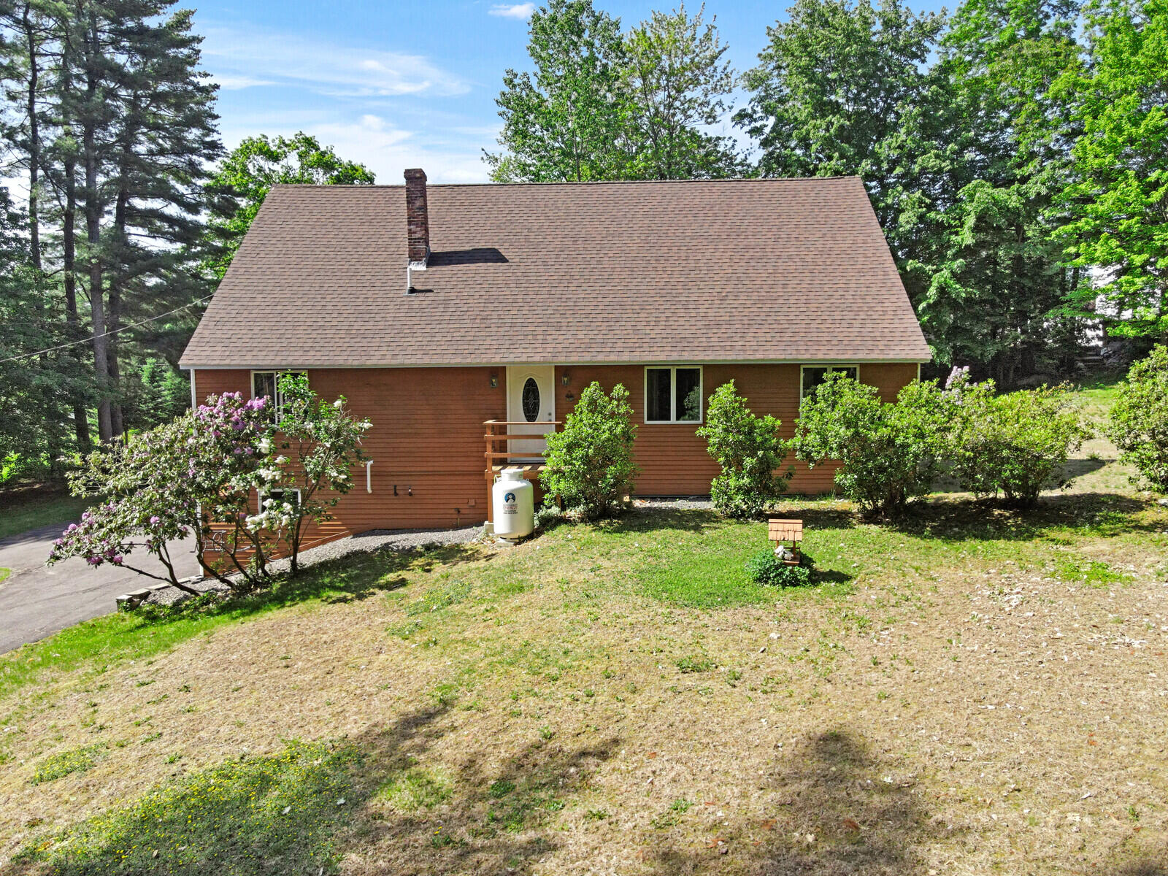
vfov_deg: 56.8
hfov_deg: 71.6
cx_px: 584
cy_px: 438
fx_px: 810
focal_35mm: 24
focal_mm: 4.5
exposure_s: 1/800
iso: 200
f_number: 2.8
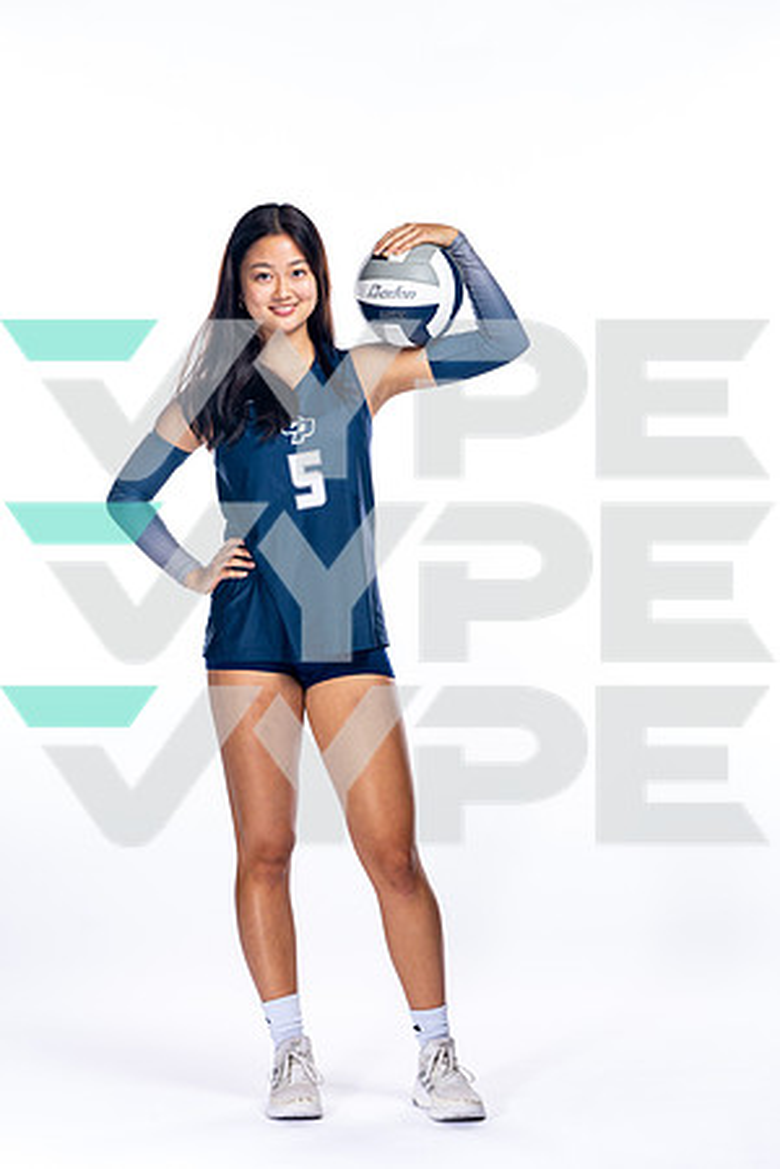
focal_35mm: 103
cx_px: 390
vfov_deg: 19.8
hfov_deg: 13.3
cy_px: 584
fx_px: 3347
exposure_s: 1/250
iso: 400
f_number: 5.6
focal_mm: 103
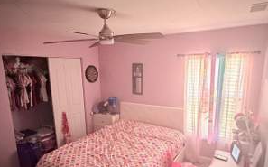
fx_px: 175
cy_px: 101
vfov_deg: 50.6
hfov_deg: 74.8
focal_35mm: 24
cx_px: 138
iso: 1250
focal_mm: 2.22
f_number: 2.2
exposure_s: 1/49
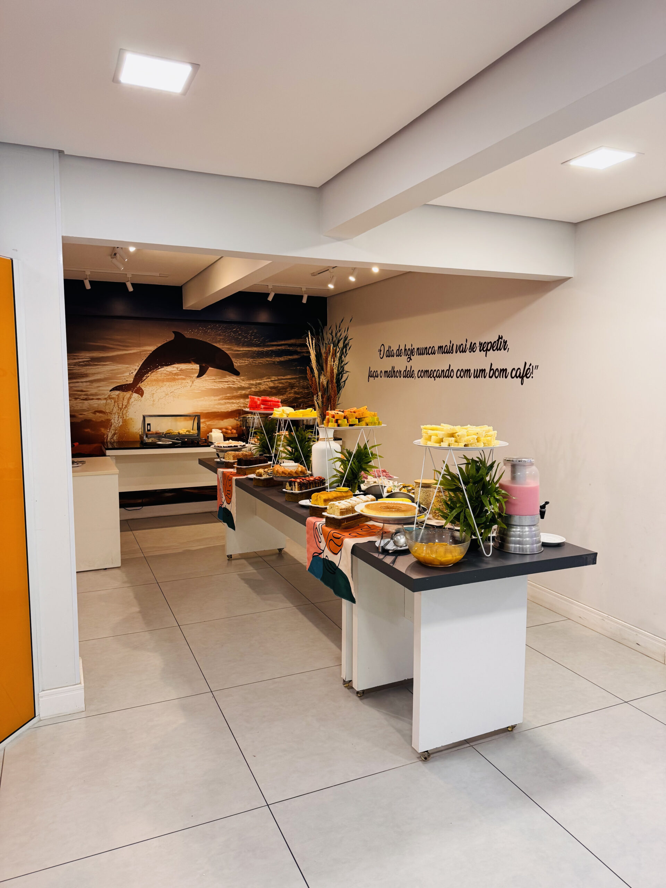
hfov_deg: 56.8
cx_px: 333
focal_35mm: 24
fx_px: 616
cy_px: 444
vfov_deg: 71.6
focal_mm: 6.76
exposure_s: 1/60
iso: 125
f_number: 1.78
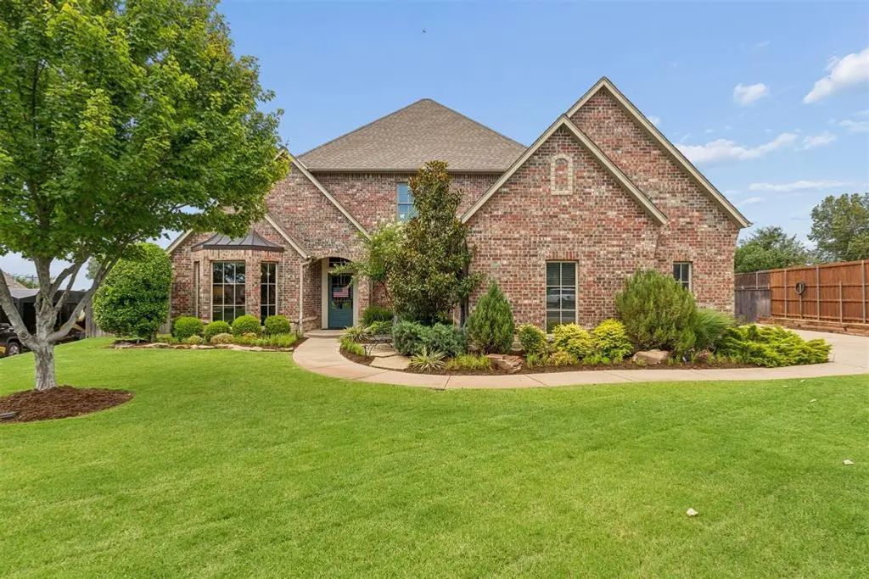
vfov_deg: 61.3
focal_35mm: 20
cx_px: 434
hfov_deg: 83.3
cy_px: 290
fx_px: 489
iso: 200
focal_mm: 13.5
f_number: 8
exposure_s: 1/500
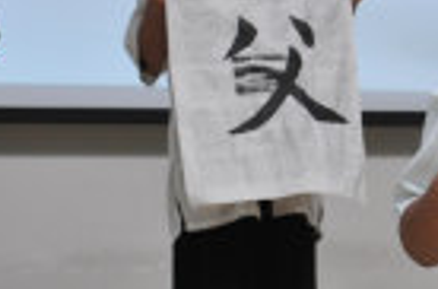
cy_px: 129
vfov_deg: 6.7
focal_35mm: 203
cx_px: 606
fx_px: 2461
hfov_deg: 9.9
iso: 500
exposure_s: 1/60
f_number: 4
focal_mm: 38
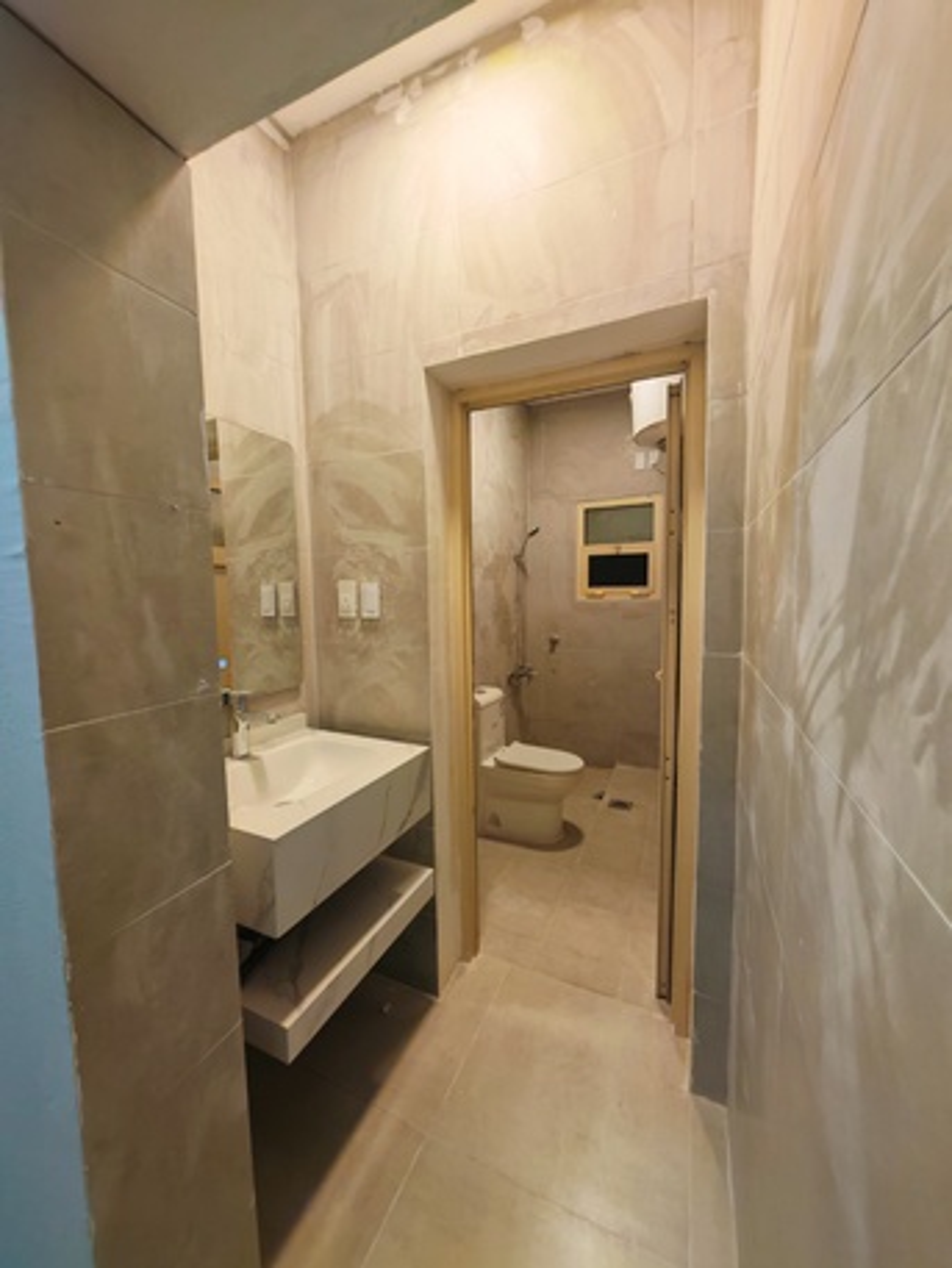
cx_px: 476
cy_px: 634
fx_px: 476
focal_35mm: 13
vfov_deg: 106.2
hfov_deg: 89.9
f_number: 2
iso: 160
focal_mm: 1.82
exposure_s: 1/40
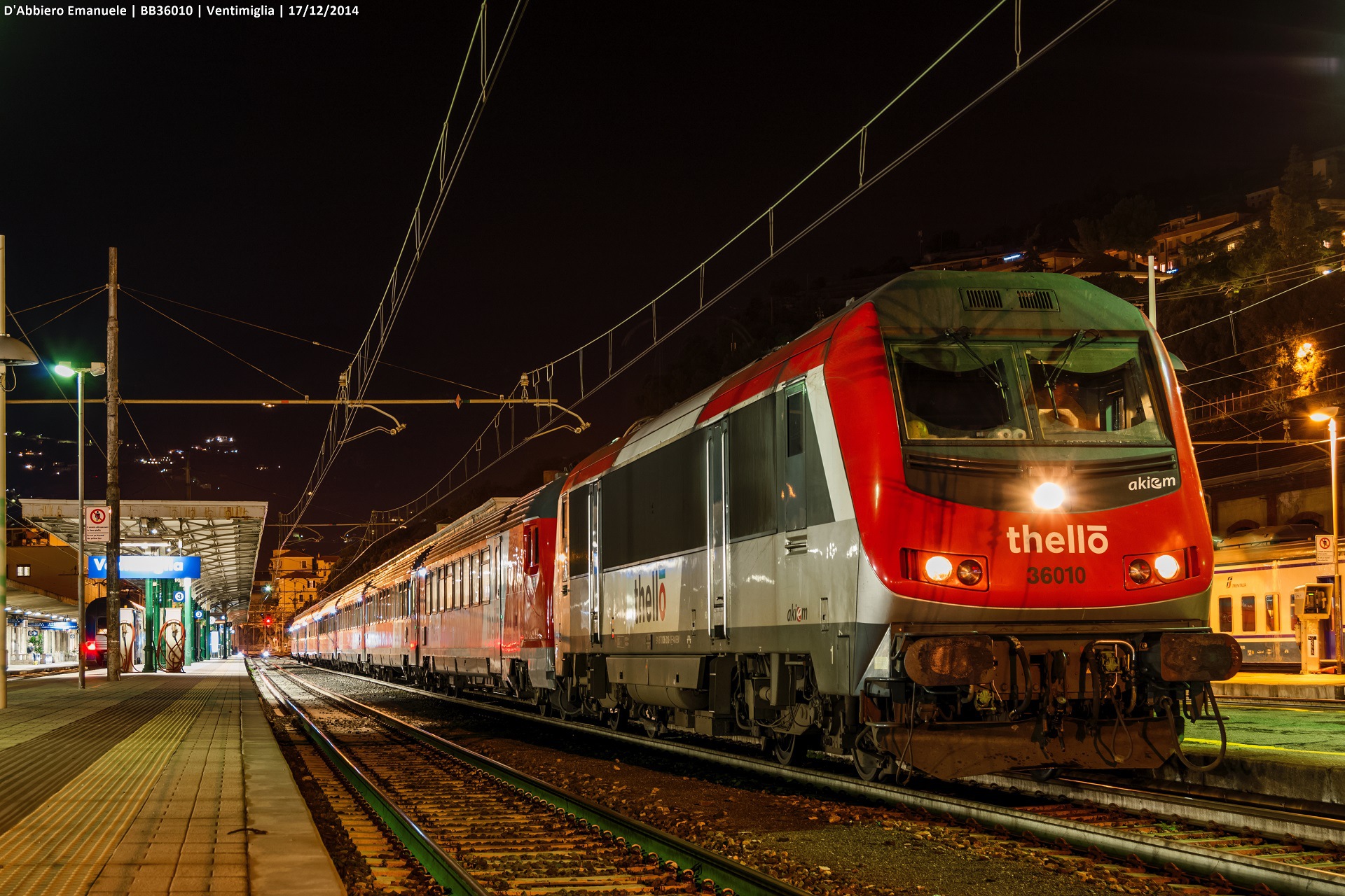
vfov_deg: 22.6
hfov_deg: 33.4
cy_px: 448
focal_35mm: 60
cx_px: 672
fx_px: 2241
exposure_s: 30
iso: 100
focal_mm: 40
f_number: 8
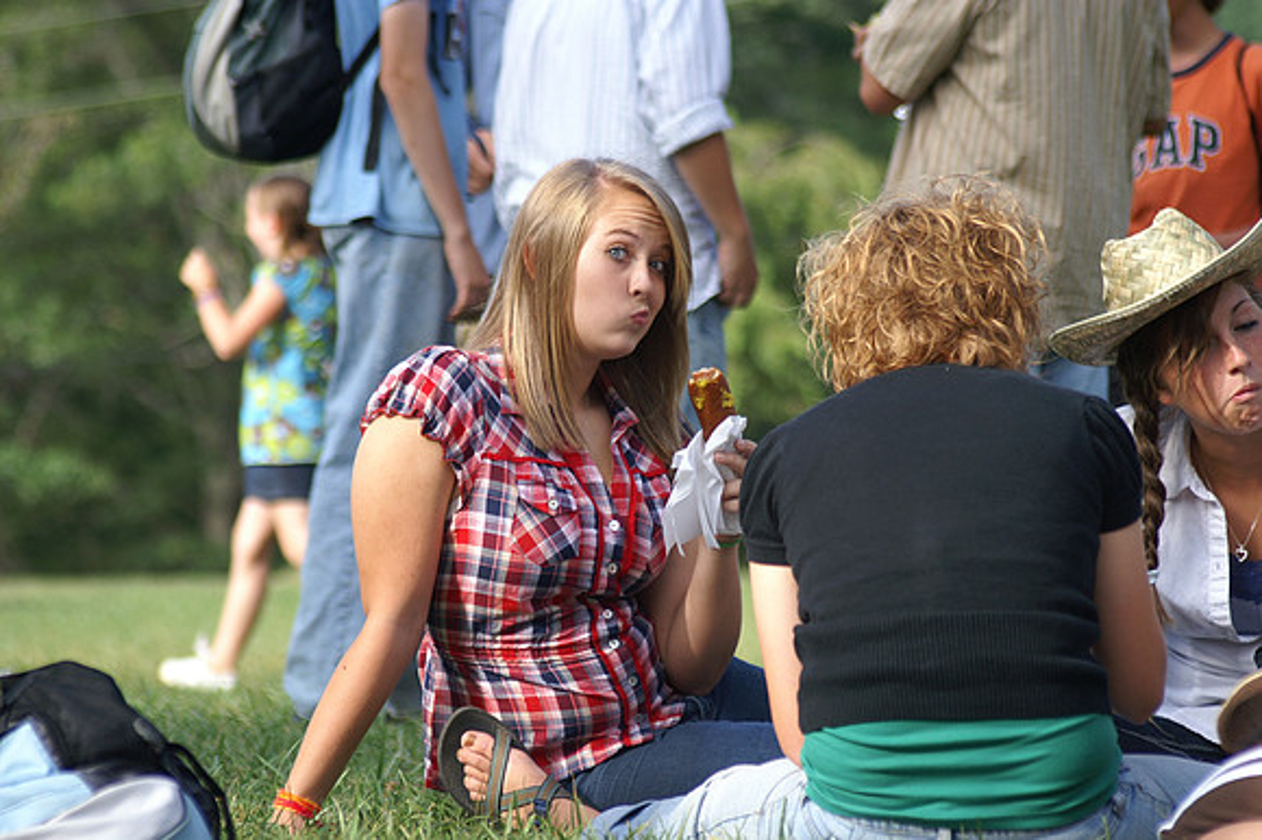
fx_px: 7094
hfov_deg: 10.2
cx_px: 631
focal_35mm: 202
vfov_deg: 6.8
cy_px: 420
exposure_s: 1/400
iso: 160
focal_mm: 135
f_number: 4.5
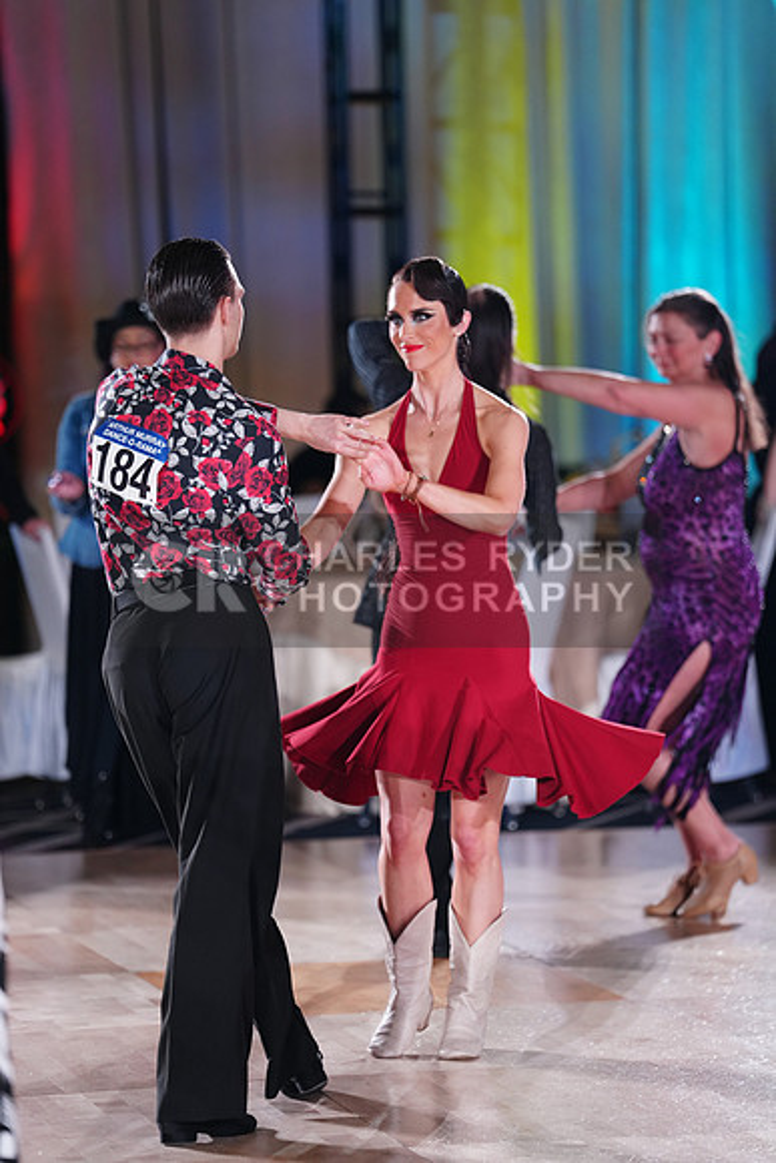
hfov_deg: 8.2
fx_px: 5428
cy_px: 582
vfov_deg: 12.2
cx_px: 388
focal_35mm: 168
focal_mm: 168
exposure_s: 1/250
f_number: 2.8
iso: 1000
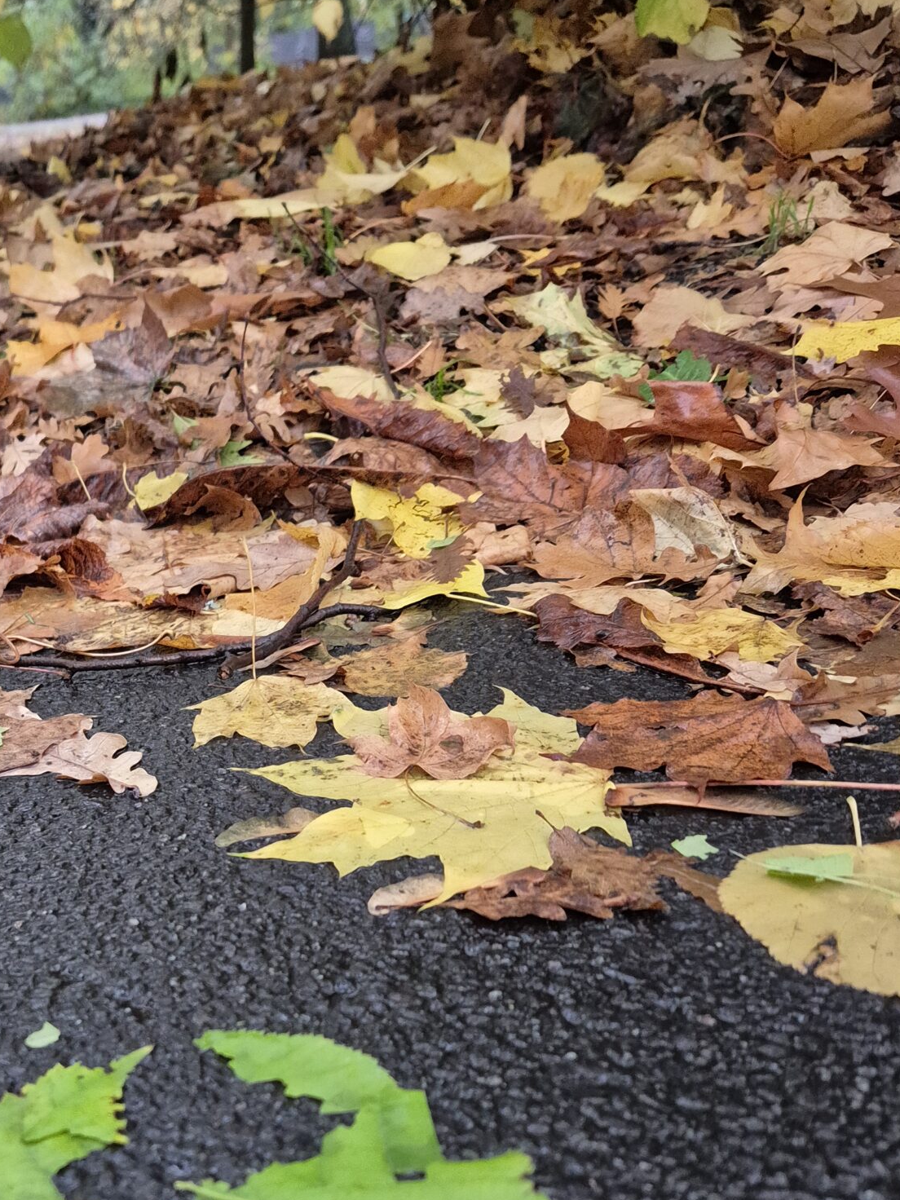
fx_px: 1387
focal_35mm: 40
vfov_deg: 46.1
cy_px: 792
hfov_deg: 34.5
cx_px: 139
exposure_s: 1/100
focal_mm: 5.4
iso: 1250
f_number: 1.8
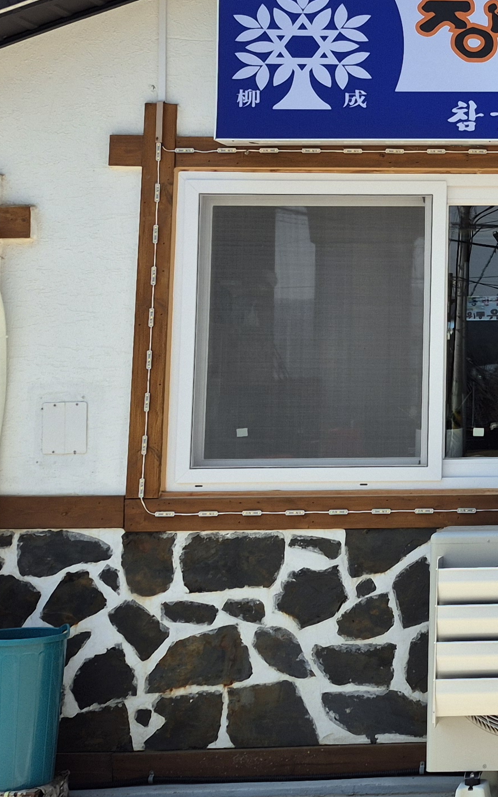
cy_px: 249
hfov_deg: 17.4
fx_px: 1499
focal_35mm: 69
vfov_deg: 29.5
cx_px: 689
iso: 25
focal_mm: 5.4
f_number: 1.8
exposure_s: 1/2480
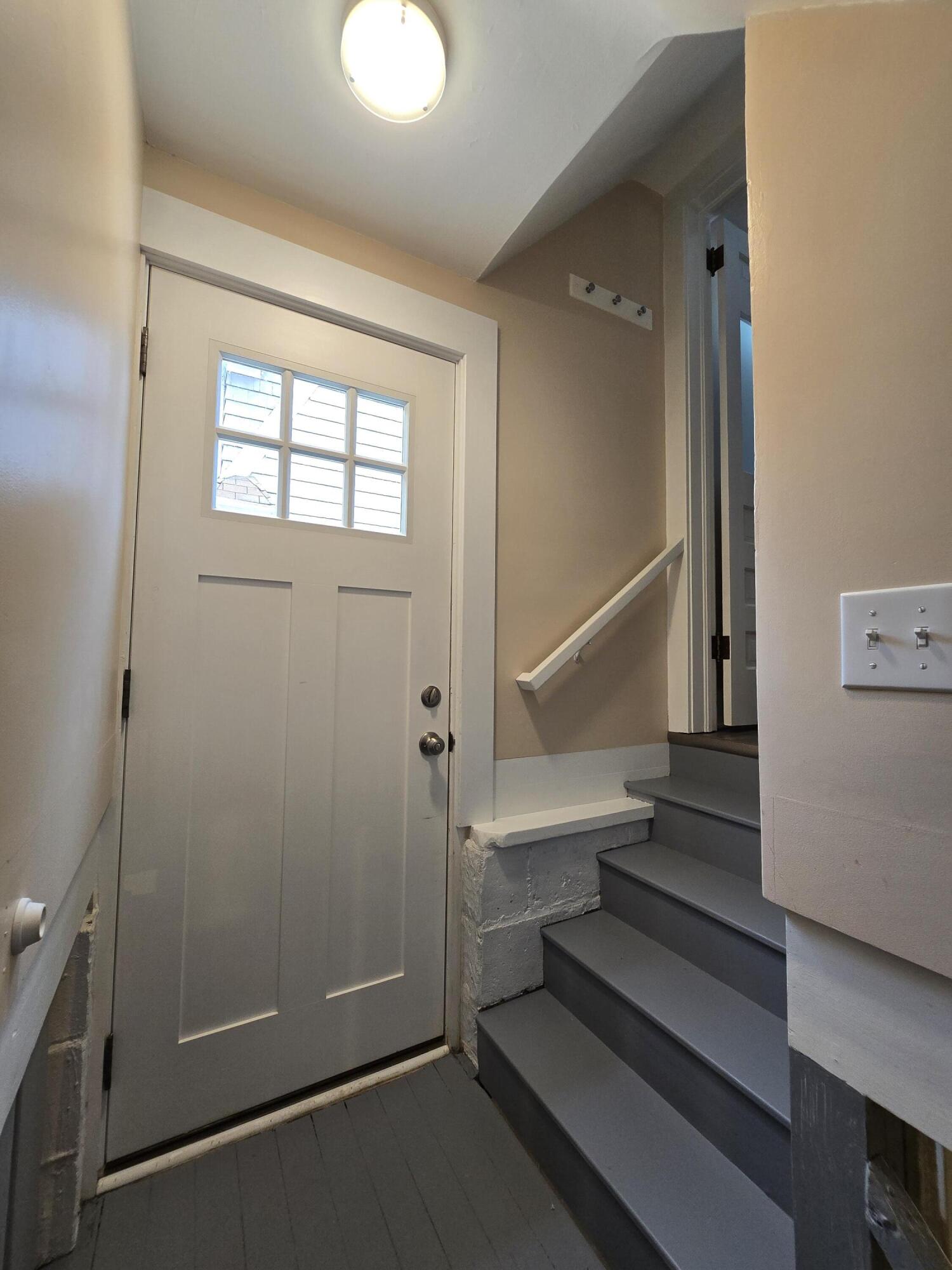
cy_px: 635
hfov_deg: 89.9
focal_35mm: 13
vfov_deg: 106.2
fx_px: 477
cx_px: 476
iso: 100
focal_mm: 2.2
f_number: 2.2
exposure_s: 1/60
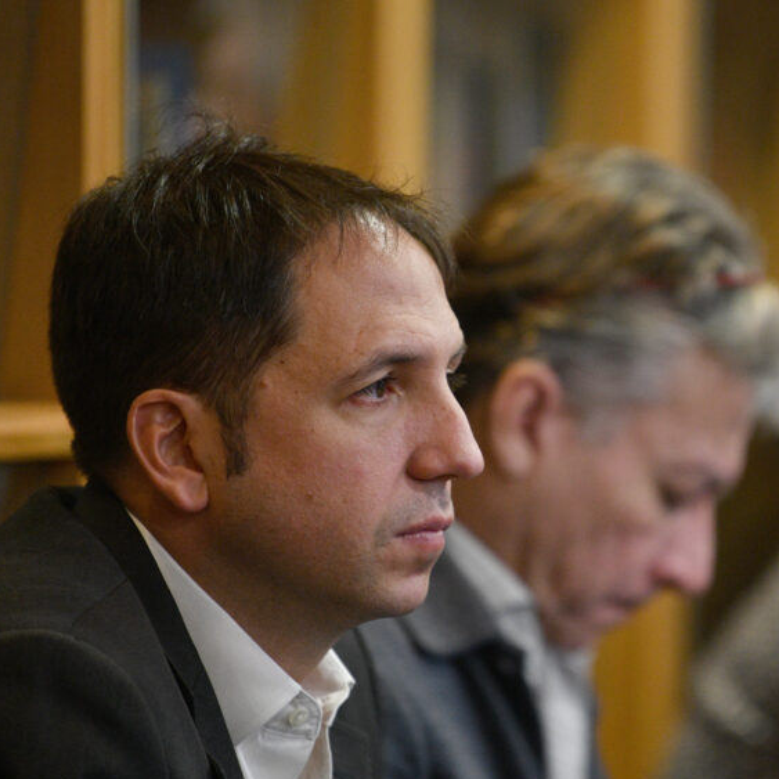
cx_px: 614
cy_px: 406
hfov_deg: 5.7
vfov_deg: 5.7
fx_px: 7867
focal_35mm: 309
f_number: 2.8
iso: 2500
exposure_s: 1/250
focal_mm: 200
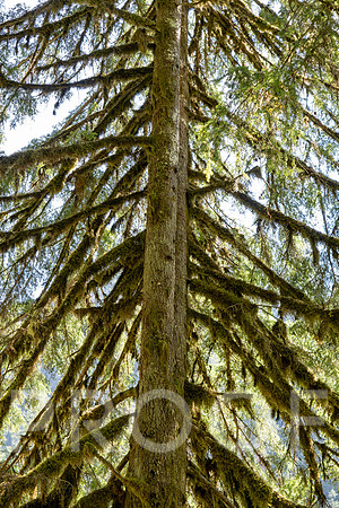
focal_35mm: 75
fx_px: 1059
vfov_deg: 27.0
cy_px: 254
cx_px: 170
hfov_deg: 18.2
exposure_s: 1/320
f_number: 5.6
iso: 1250
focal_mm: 50
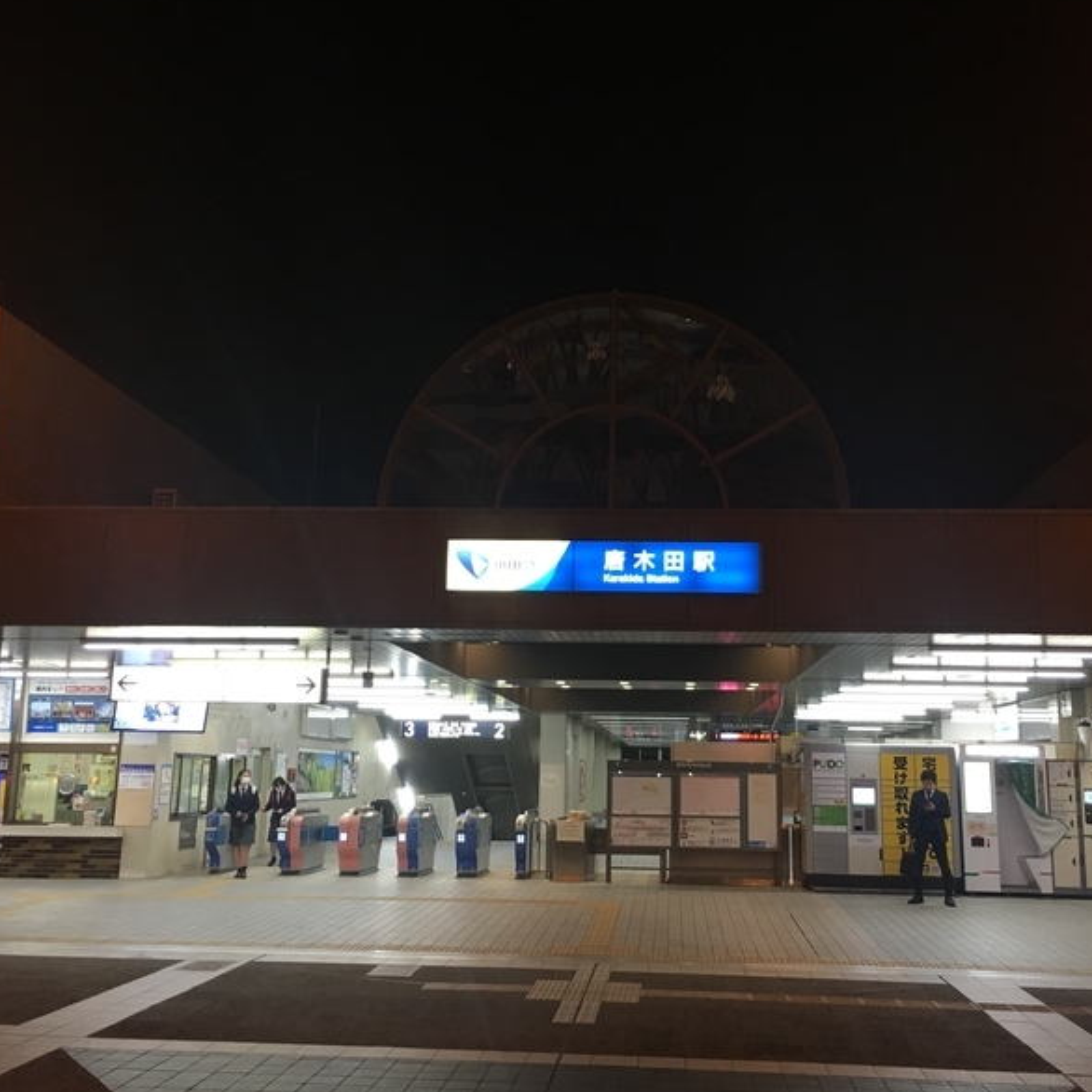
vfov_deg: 47.2
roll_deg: -0.5
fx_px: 1249
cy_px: 546
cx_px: 609
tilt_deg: +10.9
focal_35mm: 35
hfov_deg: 47.1
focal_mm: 4.15
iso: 100
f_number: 2.2
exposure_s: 1/30
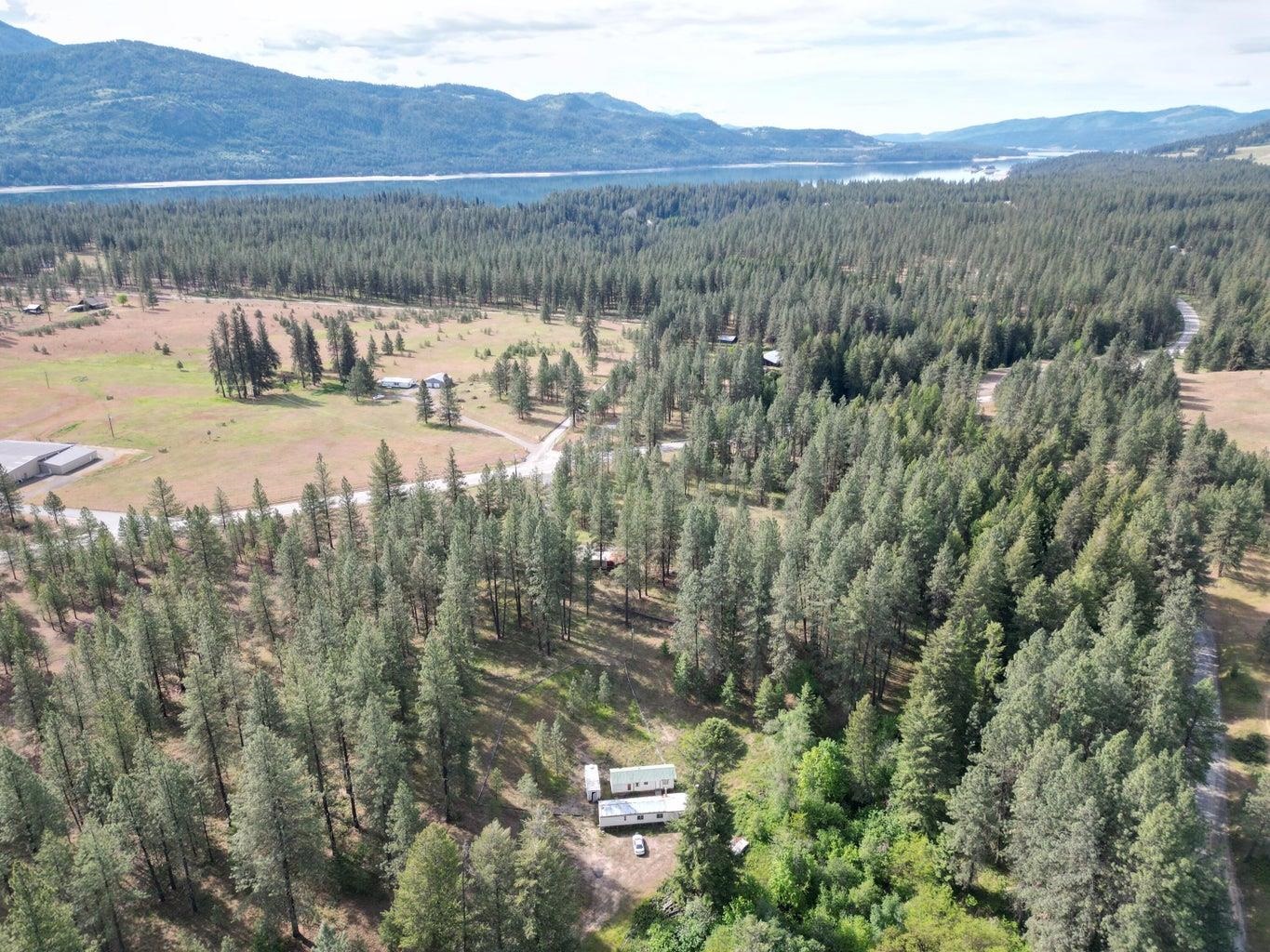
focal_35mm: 24
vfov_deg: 56.8
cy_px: 476
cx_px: 635
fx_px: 881
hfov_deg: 71.6
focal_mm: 6.72
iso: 200
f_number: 1.7
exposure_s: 1/2000
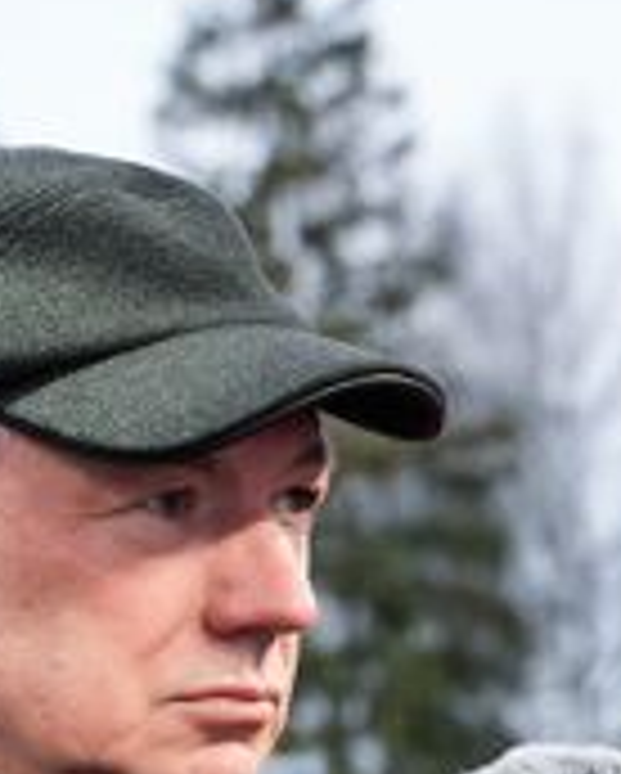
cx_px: 533
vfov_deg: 4.5
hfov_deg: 3.6
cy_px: 981
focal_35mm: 427
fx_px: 9793
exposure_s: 1/200
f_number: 5.6
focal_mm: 75
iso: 800
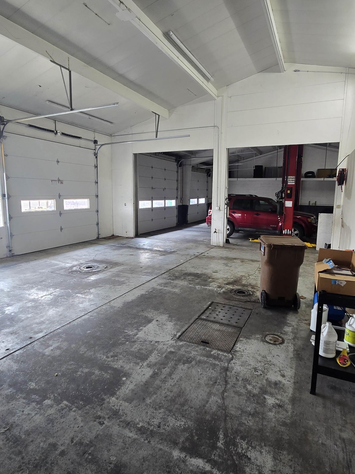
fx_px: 246
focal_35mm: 18
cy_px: 237
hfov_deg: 71.5
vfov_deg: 87.8
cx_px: 189
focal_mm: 2.2
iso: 100
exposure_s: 1/60
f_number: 2.2
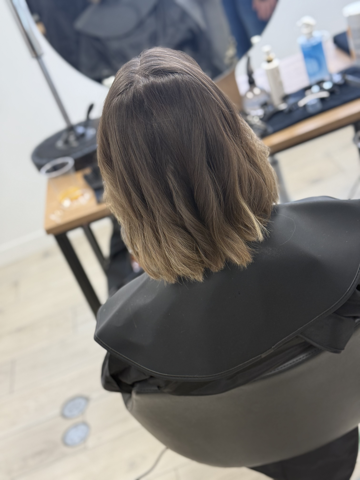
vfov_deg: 39.7
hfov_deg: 30.3
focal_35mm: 48
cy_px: 240
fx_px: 666
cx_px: 180
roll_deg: +20.9
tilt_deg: -28.4
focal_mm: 6.76
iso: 100
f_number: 1.78
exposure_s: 1/50
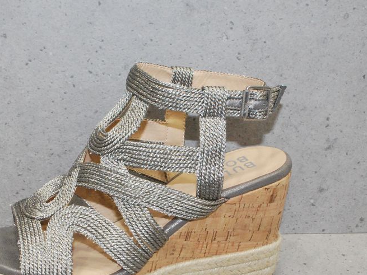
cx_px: 135
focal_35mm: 58
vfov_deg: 25.2
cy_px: 170
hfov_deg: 33.1
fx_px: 615
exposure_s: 1/200
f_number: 9
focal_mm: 22
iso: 1600
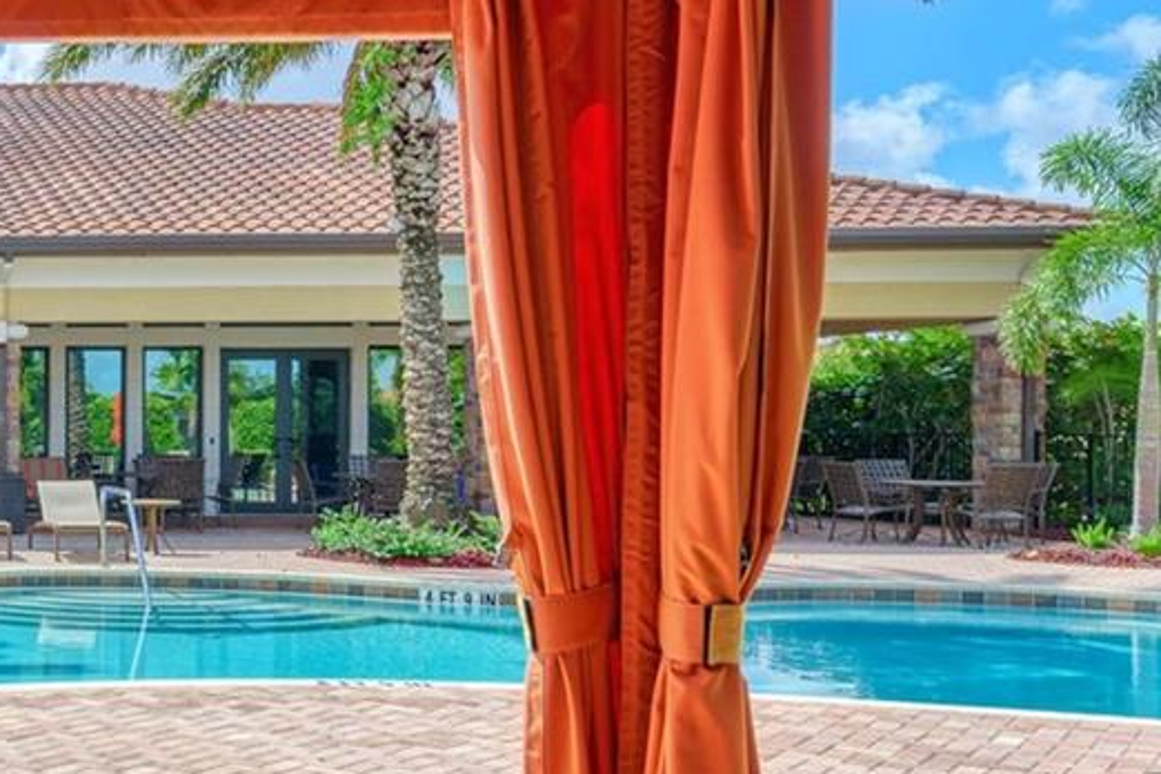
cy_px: 439
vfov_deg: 27.5
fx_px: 1580
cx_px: -367
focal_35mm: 49
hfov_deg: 31.0
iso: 160
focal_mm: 16
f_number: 7.1
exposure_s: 1/125
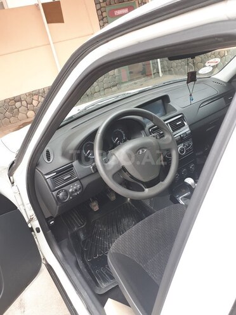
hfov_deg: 51.4
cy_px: 158
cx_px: 118
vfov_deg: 65.3
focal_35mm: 27
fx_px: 245
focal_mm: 3.6
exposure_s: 1/50
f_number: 1.9
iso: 50
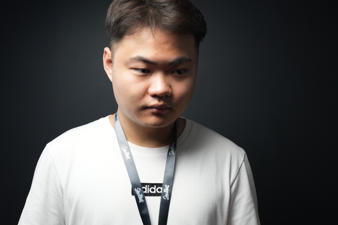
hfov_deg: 34.6
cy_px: 125
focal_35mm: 58
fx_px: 543
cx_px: 158
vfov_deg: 23.4
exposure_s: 1/60
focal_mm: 48.7
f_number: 2.8
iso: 1600
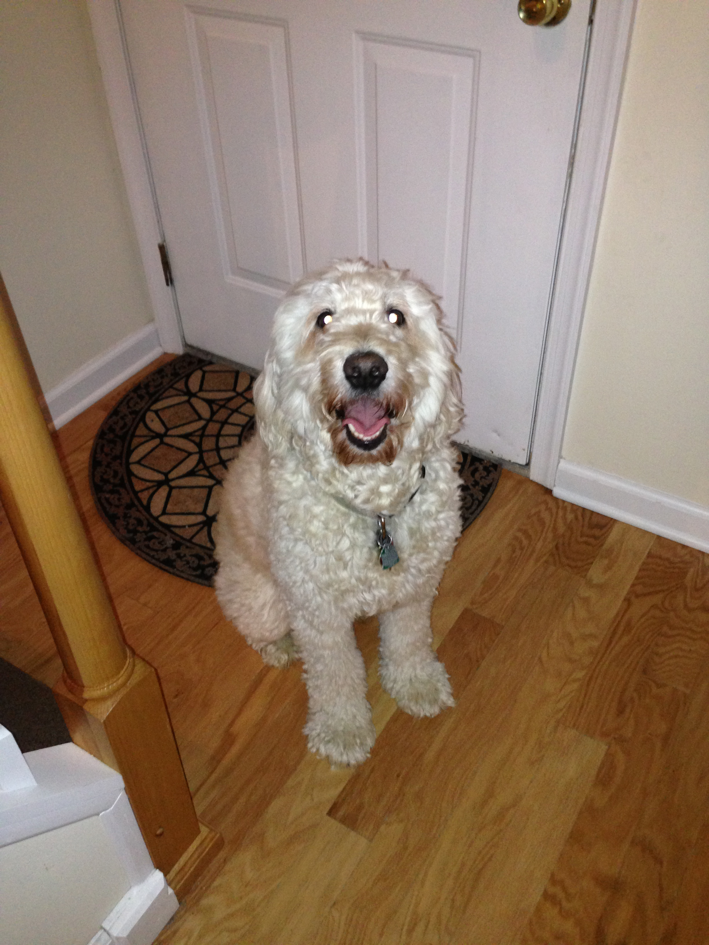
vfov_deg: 55.4
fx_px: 901
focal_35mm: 33
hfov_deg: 42.9
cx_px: 354
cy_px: 472
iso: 200
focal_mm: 4.13
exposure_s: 1/16
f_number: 2.4
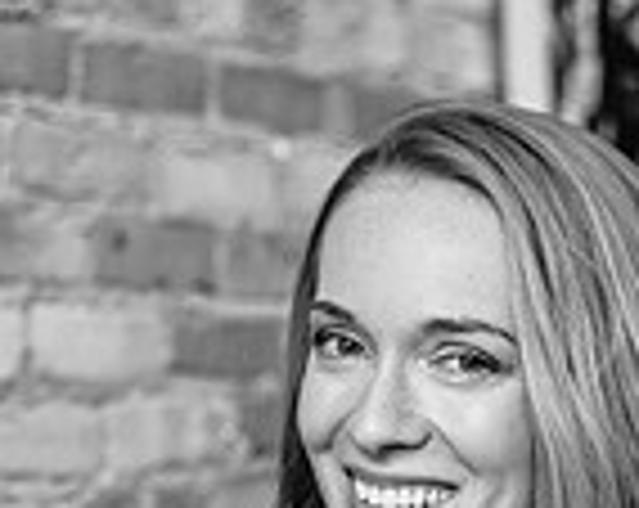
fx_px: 3265
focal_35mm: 173
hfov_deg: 11.2
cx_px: 270
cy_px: 854
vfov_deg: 8.6
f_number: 3.2
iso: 500
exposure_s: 1/125
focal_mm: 58
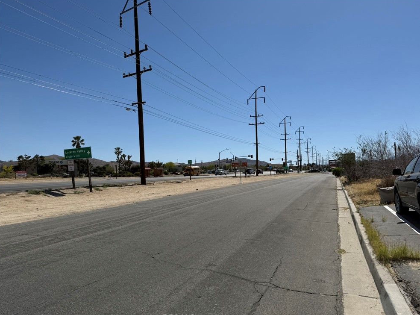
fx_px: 303
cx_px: 217
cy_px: 160
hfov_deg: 69.4
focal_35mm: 25
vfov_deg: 54.9
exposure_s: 1/10309
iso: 80
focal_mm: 6.76
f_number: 1.78
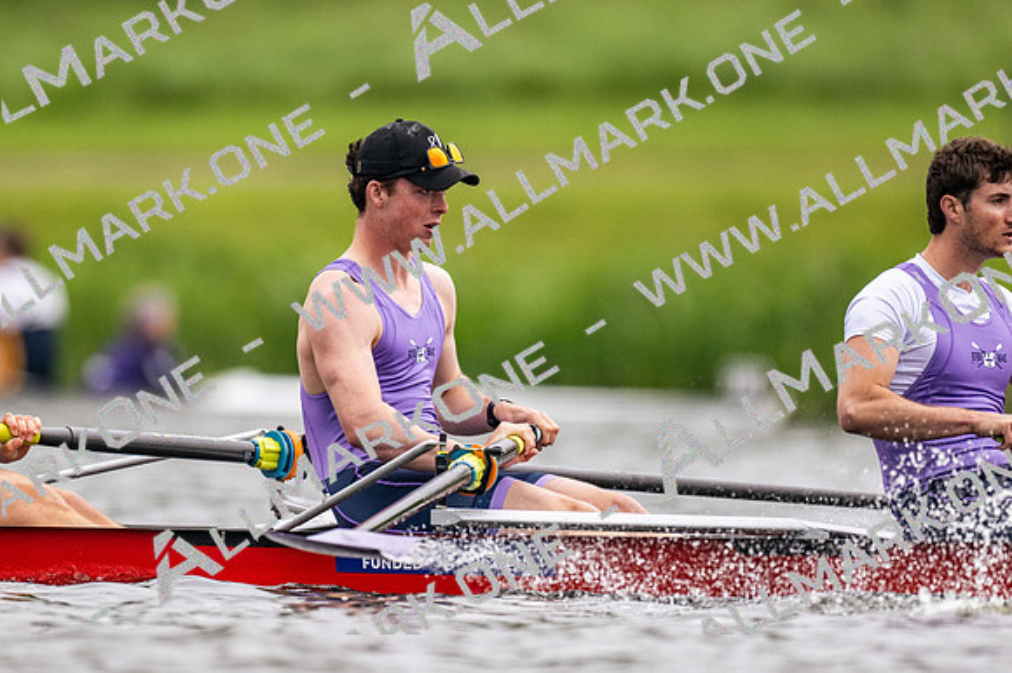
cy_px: 336
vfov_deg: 1.5
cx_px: 506
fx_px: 25285
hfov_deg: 2.3
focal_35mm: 900
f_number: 4
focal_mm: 600
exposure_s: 1/2000
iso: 1000
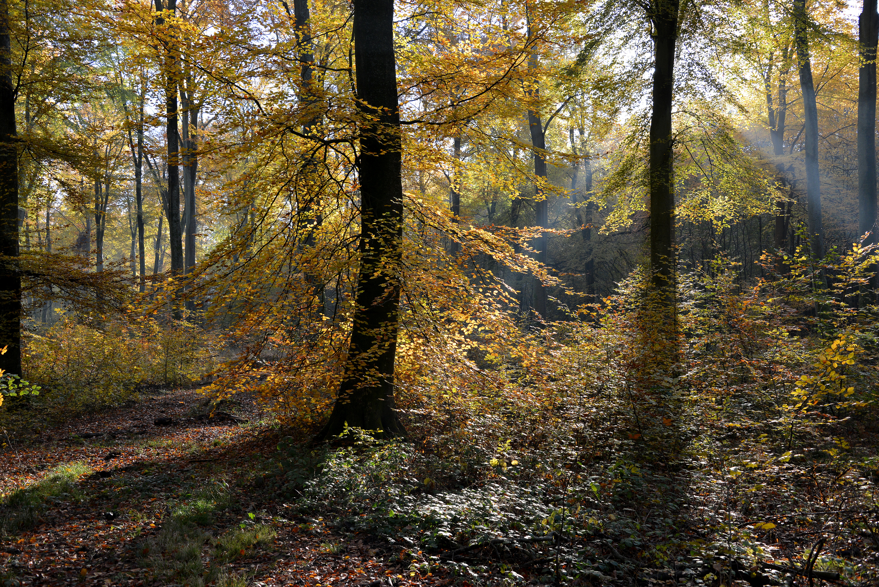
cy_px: 294
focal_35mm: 42
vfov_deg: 31.9
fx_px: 1026
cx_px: 440
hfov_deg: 46.4
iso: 400
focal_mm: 42
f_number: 6.3
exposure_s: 1/160
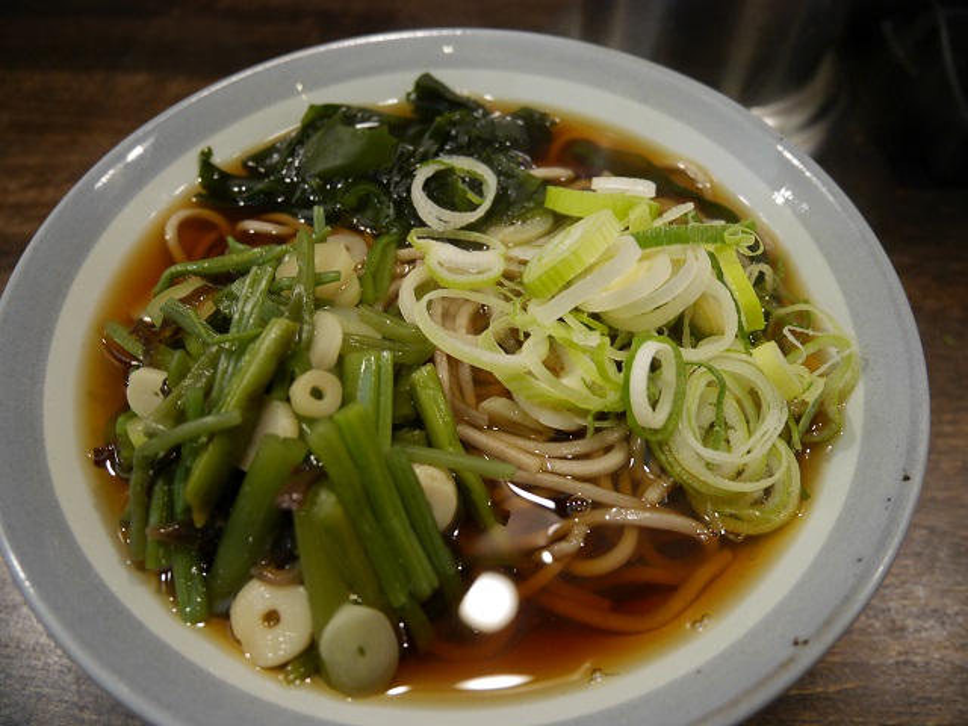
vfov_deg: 56.8
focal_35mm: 24
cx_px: 484
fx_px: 671
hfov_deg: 71.6
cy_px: 363
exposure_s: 1/60
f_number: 3.5
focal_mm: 12
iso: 1000
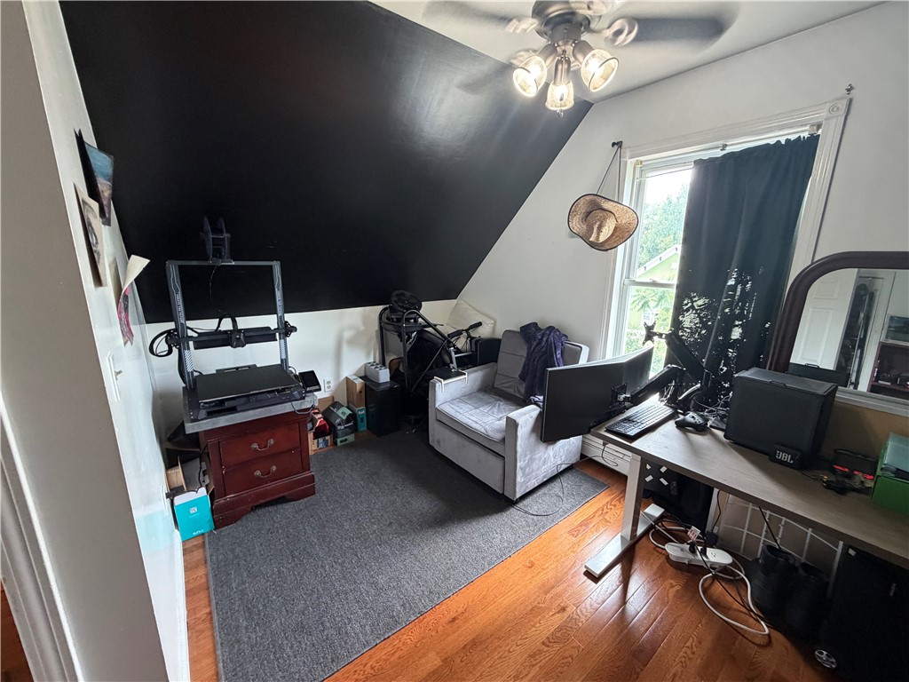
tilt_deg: -13.2
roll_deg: -0.9
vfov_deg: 85.7
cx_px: 454
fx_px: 368
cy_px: 341
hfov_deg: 102.1
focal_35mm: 14
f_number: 2.2
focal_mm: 2.22
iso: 320
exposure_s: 1/60
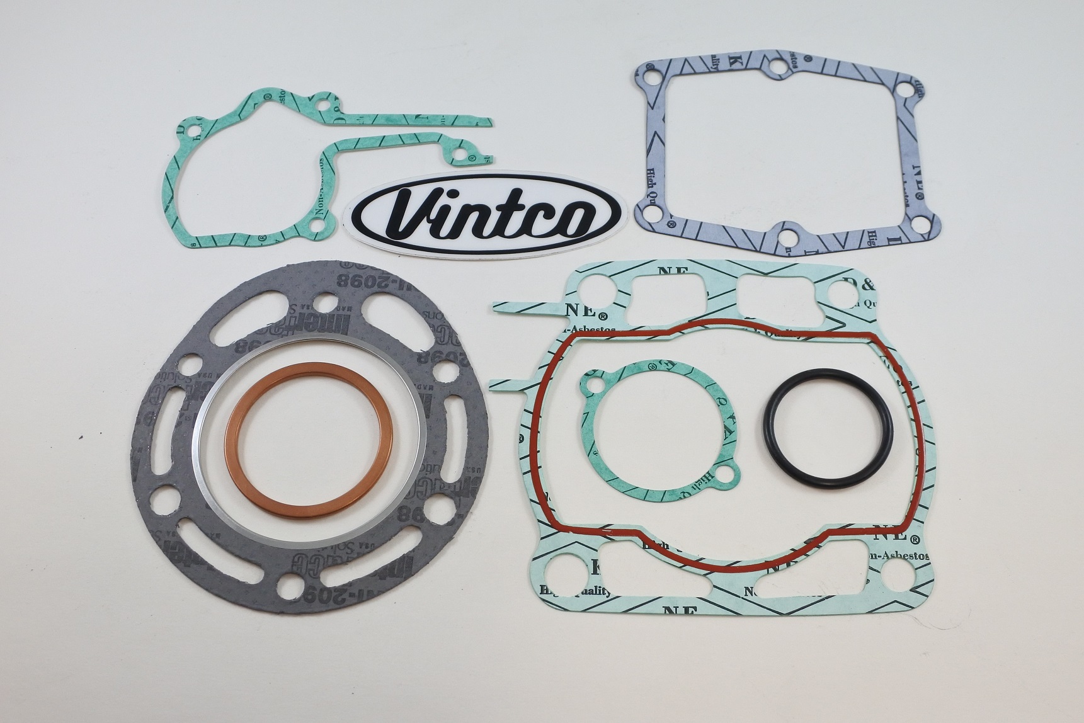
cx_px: 542
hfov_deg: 61.9
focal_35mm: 30
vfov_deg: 43.6
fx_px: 903
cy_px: 362
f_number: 3.8
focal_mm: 11.2
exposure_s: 1/200
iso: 400
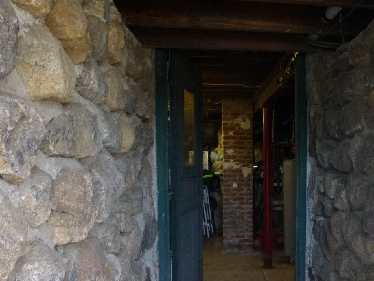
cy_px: 174
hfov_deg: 46.9
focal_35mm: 38
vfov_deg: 37.5
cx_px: 288
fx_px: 411
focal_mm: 4.3
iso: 400
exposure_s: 1/60
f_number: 3.3
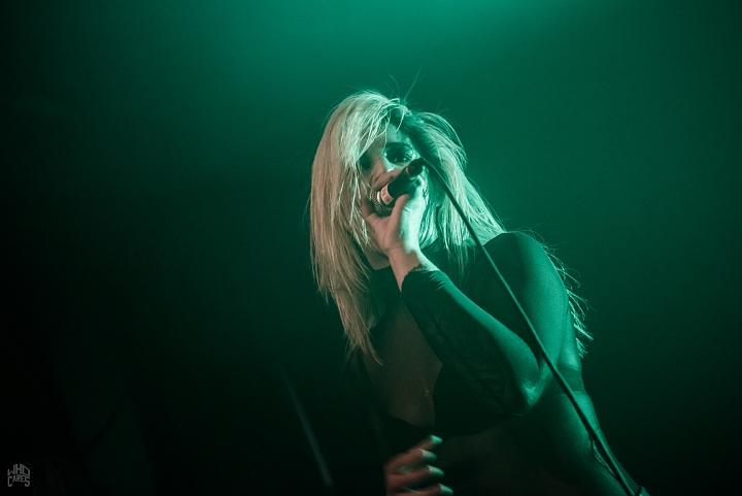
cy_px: 248
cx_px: 371
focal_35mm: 70
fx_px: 1444
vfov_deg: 19.5
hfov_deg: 28.8
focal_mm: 70
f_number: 2.8
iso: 2000
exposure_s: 1/80
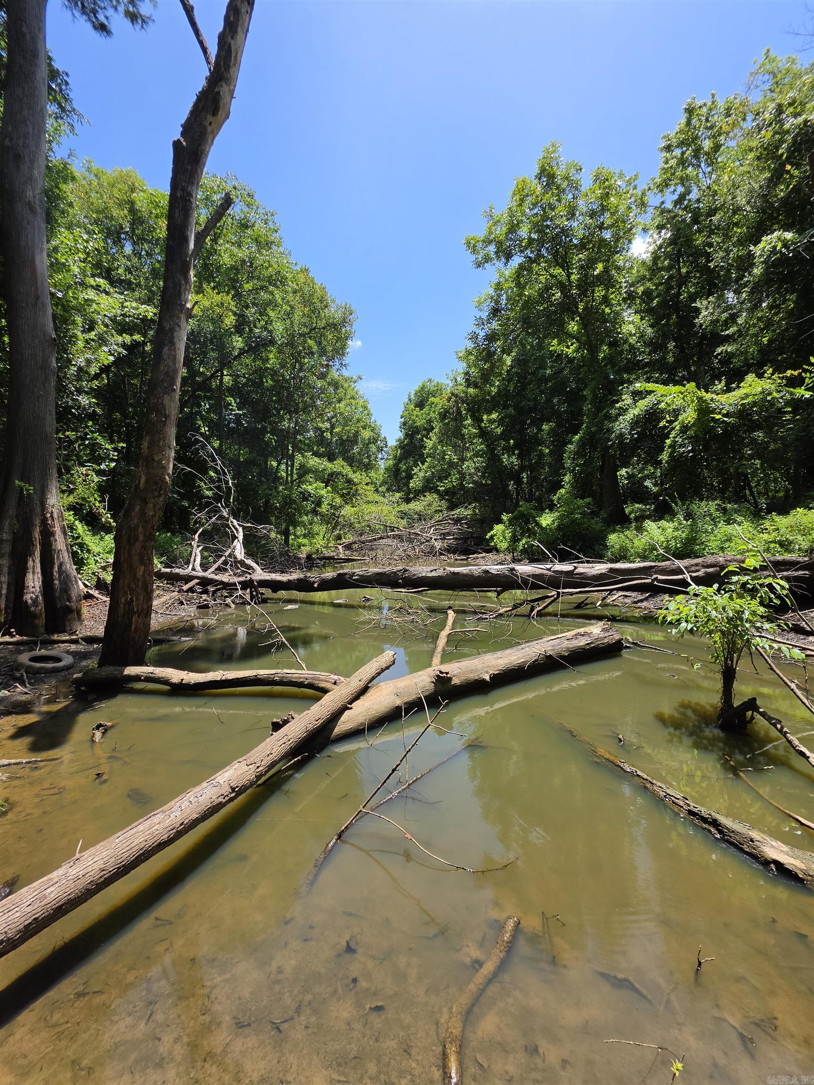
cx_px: 407
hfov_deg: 89.9
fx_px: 408
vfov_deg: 106.2
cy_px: 542
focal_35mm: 13
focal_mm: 2.2
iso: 32
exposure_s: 1/1027
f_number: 1.9
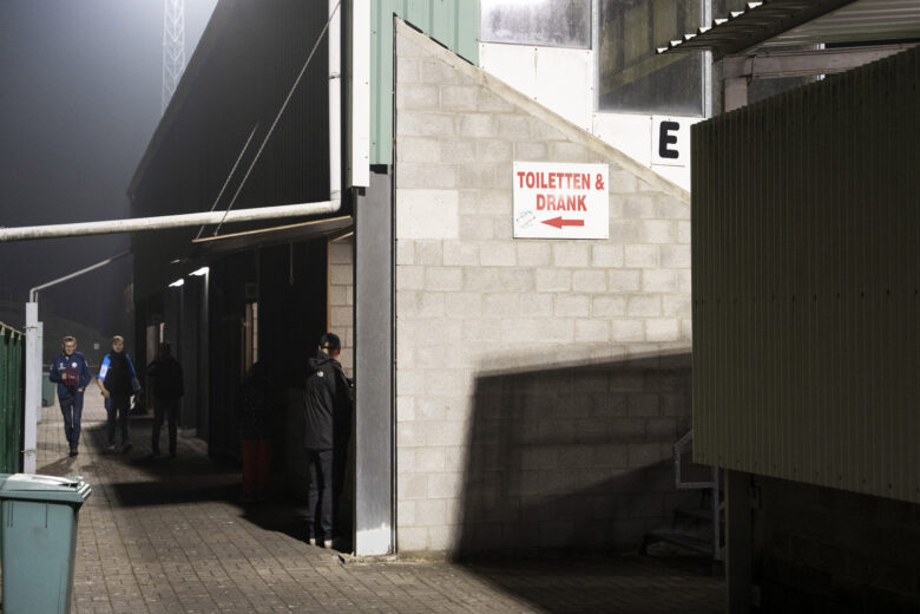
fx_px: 1431
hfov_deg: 35.6
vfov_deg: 24.2
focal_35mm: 56
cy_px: 307
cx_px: 460
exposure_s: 1/125
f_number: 3.2
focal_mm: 56
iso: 2000
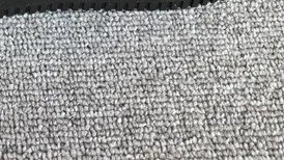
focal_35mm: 111
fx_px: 836
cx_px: -31
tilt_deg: -46.5
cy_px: -190
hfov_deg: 18.5
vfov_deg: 9.9
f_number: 2.4
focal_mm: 3.3
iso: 32
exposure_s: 1/100
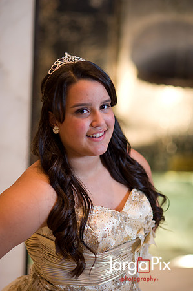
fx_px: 685
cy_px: 146
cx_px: 96
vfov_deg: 23.9
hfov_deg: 16.0
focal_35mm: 85
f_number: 2.2
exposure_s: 1/125
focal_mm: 85
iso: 800
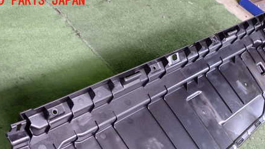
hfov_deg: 45.3
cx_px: 157
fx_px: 316
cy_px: 130
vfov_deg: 25.8
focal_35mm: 45
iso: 200
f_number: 2.3
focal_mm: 5.4
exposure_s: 1/30
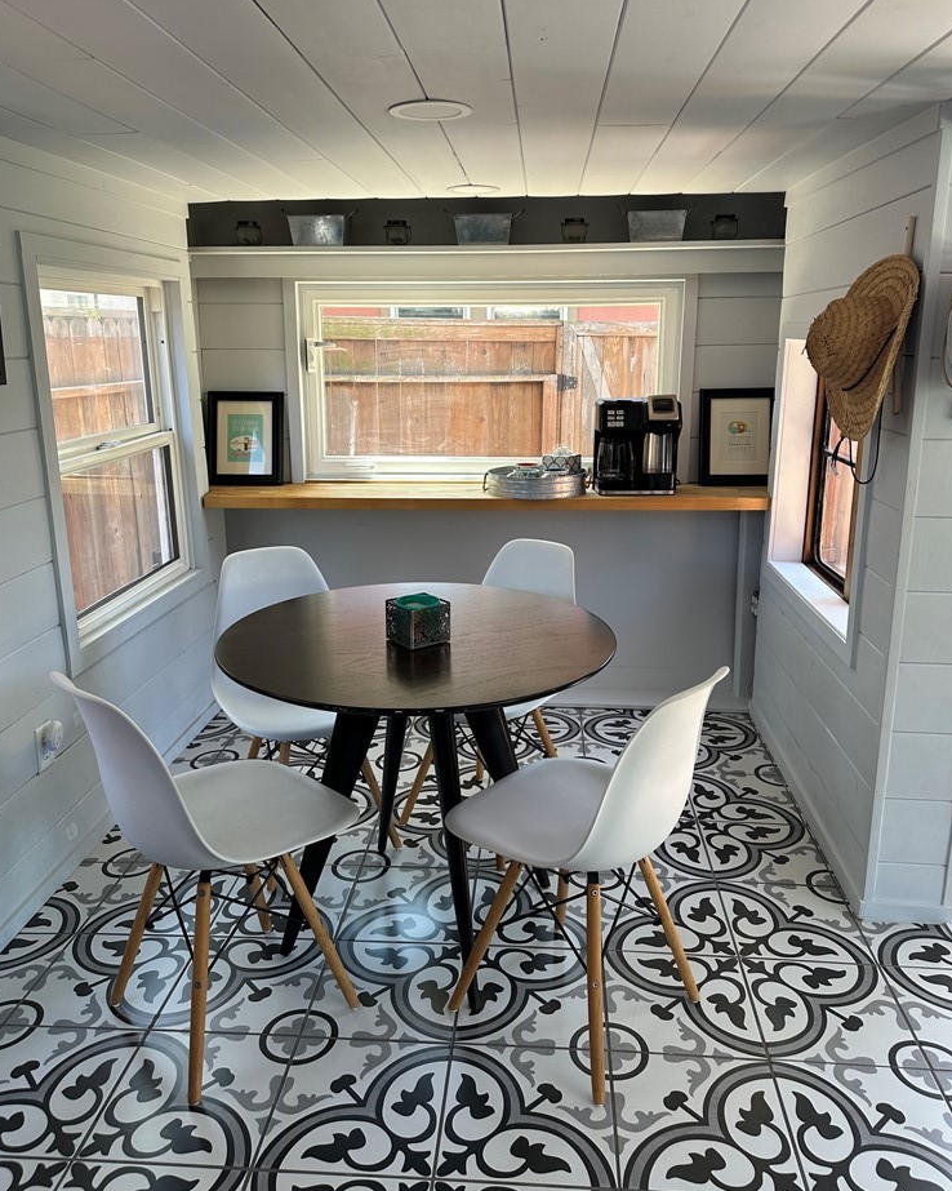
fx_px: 916
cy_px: 573
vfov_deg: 66.0
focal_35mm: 26
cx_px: 486
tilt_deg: -11.5
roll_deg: -0.9
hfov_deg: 54.9
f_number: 1.78
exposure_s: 1/121
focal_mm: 6.86
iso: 100
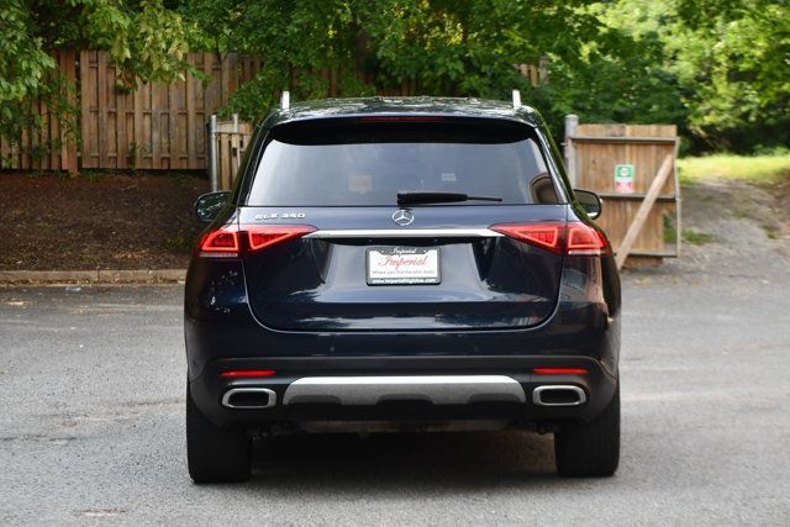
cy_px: 264
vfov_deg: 11.7
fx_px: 2568
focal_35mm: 117
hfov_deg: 17.5
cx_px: 395
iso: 400
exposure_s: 1/250
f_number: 5.6
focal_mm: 78
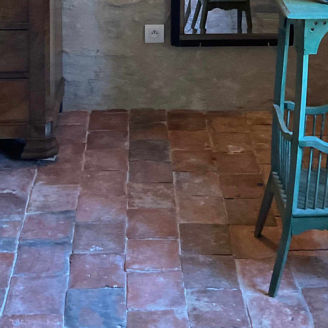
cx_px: 183
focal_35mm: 69
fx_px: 740
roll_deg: +0.4
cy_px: -57
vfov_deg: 23.1
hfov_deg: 25.0
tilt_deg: -11.2
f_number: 1.8
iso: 250
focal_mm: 3
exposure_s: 1/40
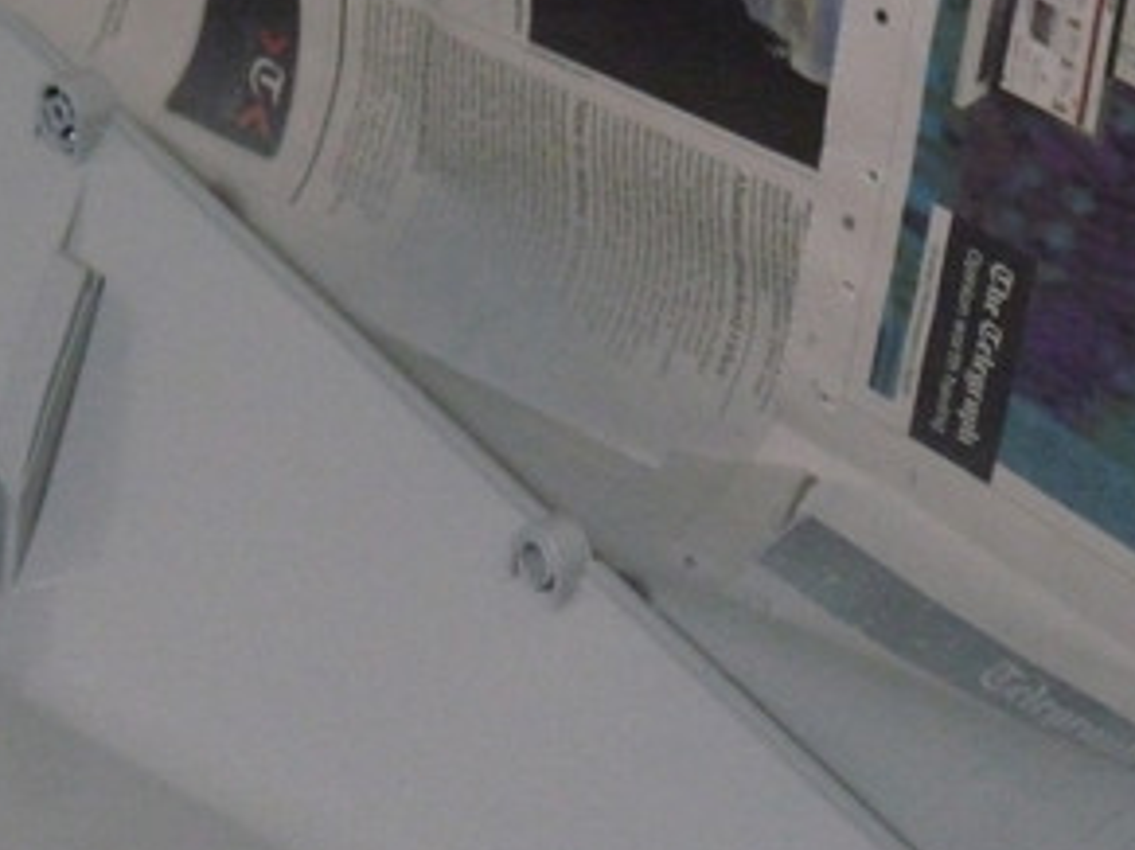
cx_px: 137
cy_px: 624
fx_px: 7571
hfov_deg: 8.5
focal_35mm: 231
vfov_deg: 6.4
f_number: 3.6
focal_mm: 18.7
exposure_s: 1/8
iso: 800
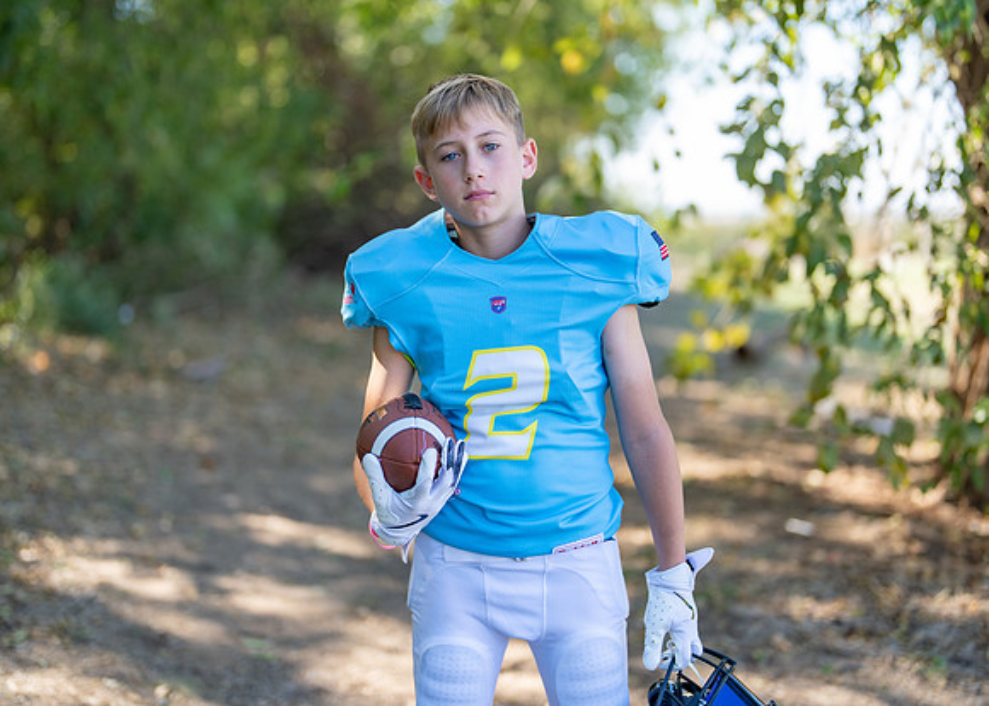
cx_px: 492
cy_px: 336
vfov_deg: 25.0
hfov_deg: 34.5
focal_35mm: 57
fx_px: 1593
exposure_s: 1/1250
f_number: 1.2
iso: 100
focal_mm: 50
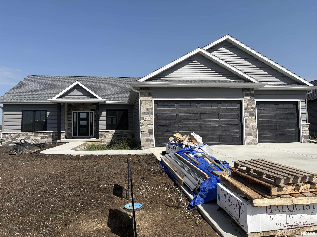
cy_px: 118
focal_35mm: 26
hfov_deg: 67.3
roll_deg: +1.2
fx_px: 238
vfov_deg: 53.1
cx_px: 158
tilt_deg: +3.4
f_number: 1.6
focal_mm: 5.96
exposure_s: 1/4608
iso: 50
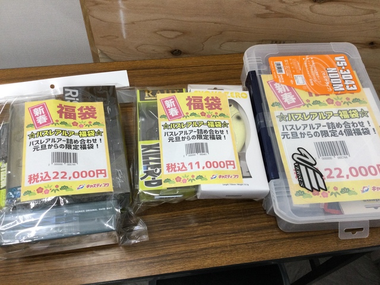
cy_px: 142
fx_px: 340
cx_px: 190
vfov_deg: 45.4
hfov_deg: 58.4
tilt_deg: -58.0
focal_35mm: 31
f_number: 2.4
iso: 32
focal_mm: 3.3
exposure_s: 1/30
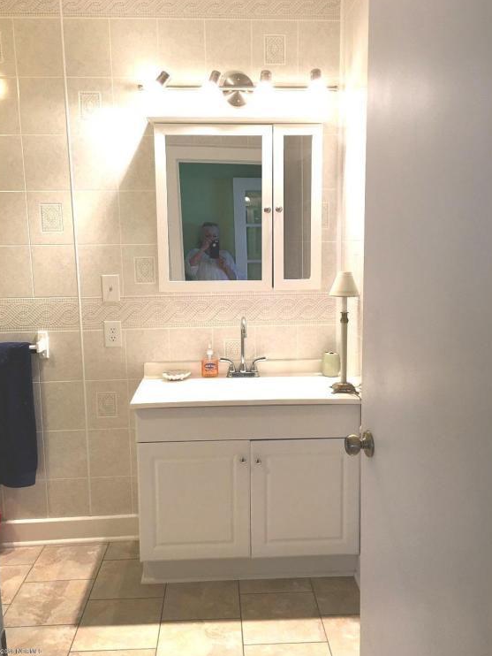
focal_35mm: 30
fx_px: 568
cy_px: 334
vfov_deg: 59.9
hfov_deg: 46.8
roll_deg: +1.1
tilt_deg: -8.6
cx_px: 247
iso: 25
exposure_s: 1/15
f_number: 2.2
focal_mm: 4.15
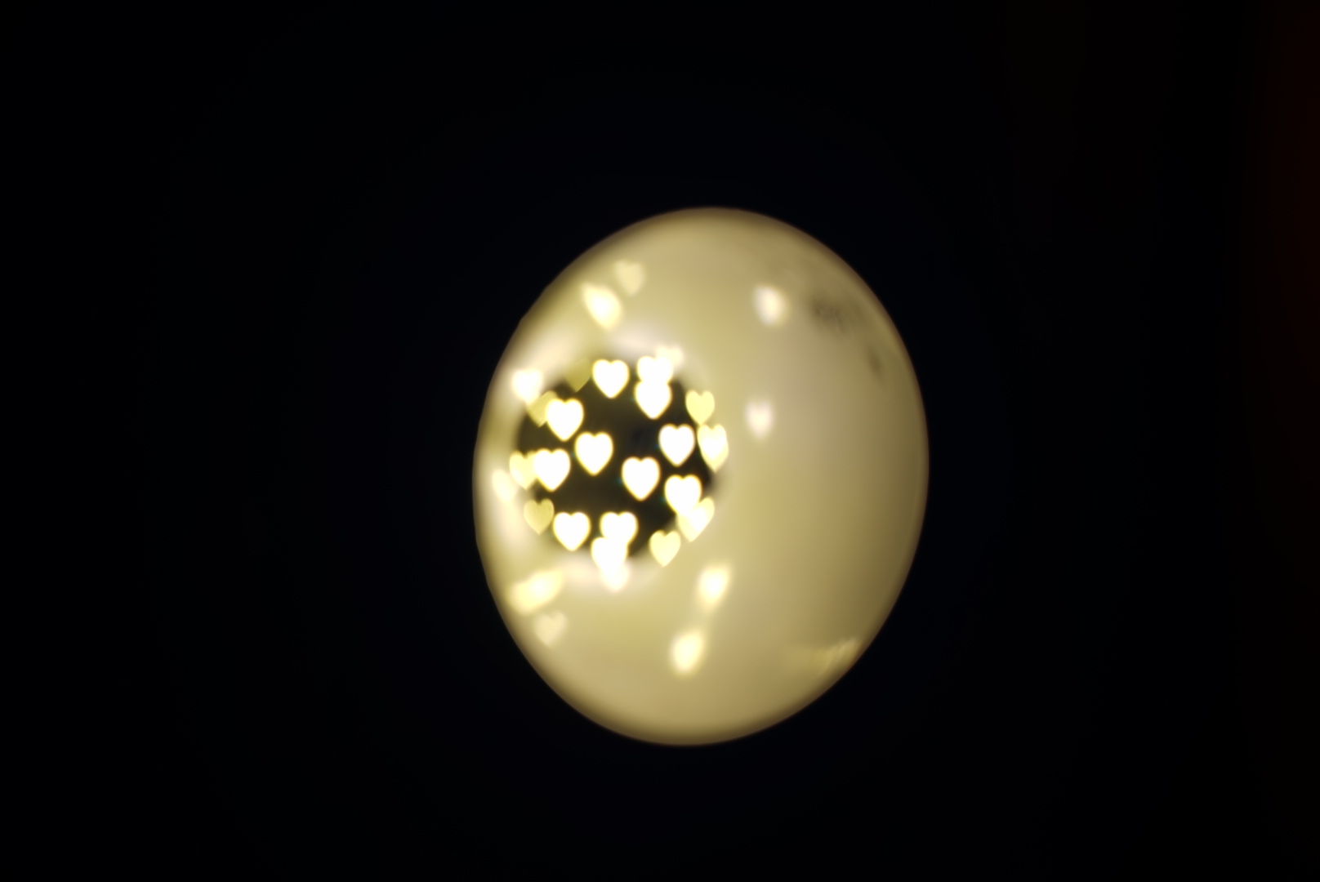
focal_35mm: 55
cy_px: 441
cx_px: 660
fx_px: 2018
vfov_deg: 24.7
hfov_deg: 36.2
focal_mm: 55
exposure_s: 1/250
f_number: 1.8
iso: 50
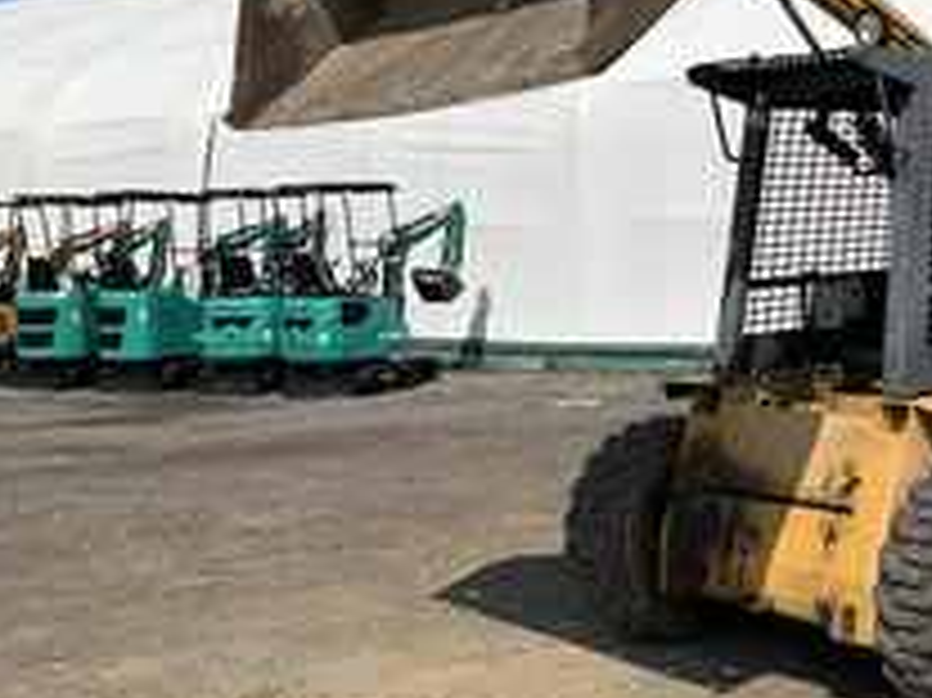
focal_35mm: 56
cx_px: 774
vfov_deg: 26.0
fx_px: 1507
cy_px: 252
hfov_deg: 33.2
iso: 25
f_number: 1.8
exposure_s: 1/3788
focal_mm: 3
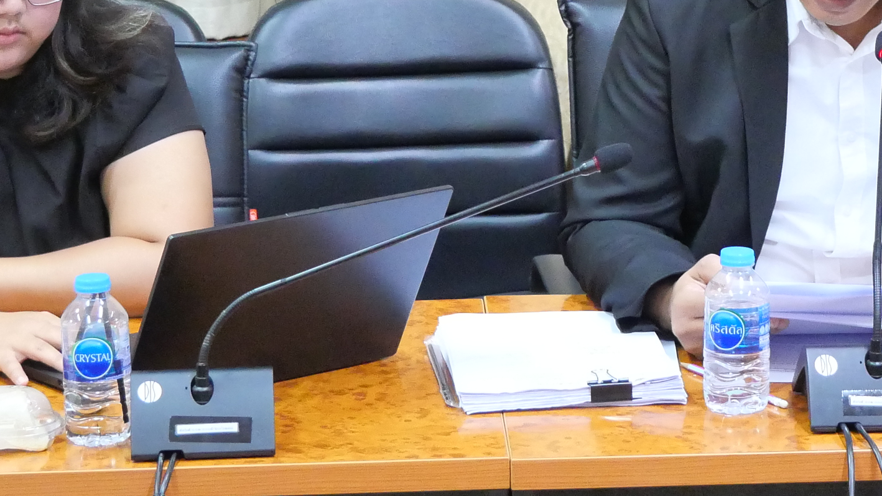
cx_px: 671
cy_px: -26
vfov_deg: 9.3
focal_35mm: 129
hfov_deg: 16.5
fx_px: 3016
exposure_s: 1/20
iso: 3200
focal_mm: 23
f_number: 5
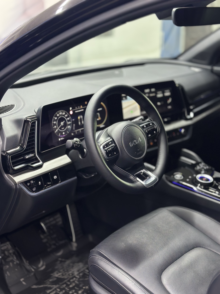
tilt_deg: -18.7
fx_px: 407
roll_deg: -0.3
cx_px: 110
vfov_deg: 39.7
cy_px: 147
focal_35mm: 48
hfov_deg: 30.3
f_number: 1.78
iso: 125
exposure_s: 1/100
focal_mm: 6.86
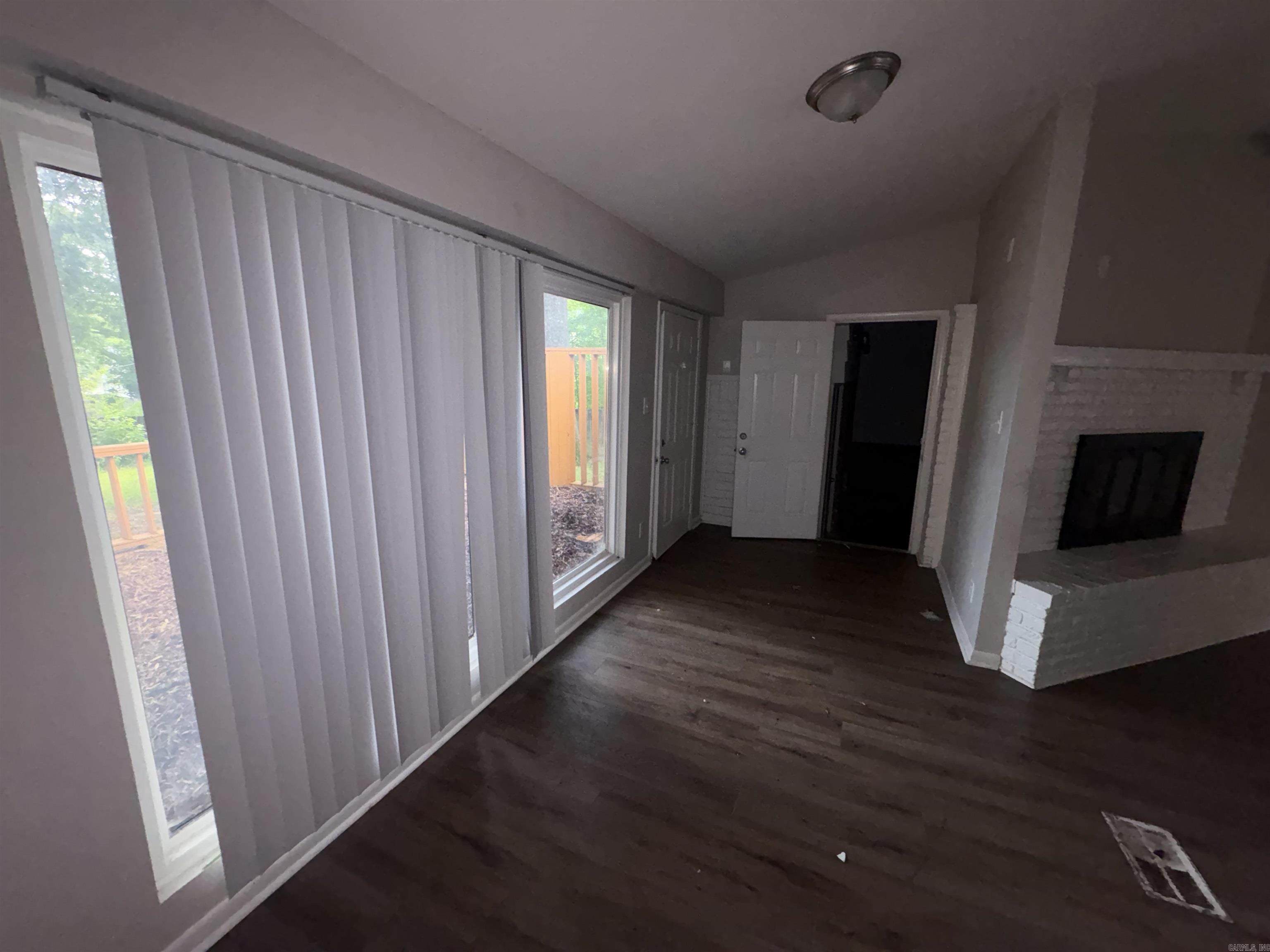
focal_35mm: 14
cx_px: 635
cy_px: 476
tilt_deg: -11.0
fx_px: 514
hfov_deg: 102.1
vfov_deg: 85.7
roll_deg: -0.4
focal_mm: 2.22
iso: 160
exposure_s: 1/40
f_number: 2.2
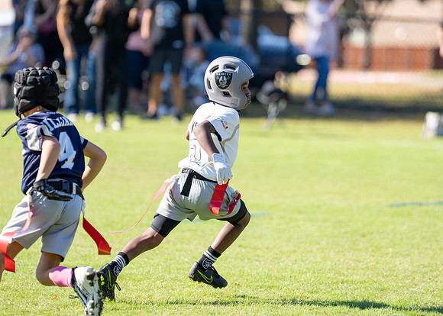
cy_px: 124
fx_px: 3238
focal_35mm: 257
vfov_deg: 5.6
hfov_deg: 7.8
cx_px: 234
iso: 250
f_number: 2.8
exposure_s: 1/2500
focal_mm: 180
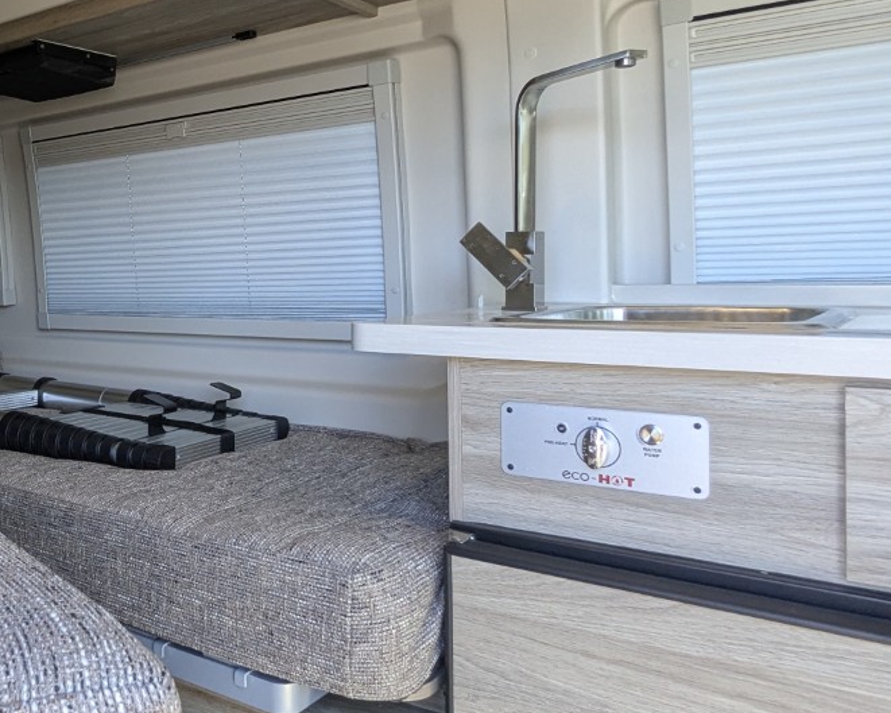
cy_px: 291
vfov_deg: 44.4
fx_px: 870
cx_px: 99
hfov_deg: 48.8
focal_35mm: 33
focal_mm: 2.35
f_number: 2.2
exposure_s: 1/104
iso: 145
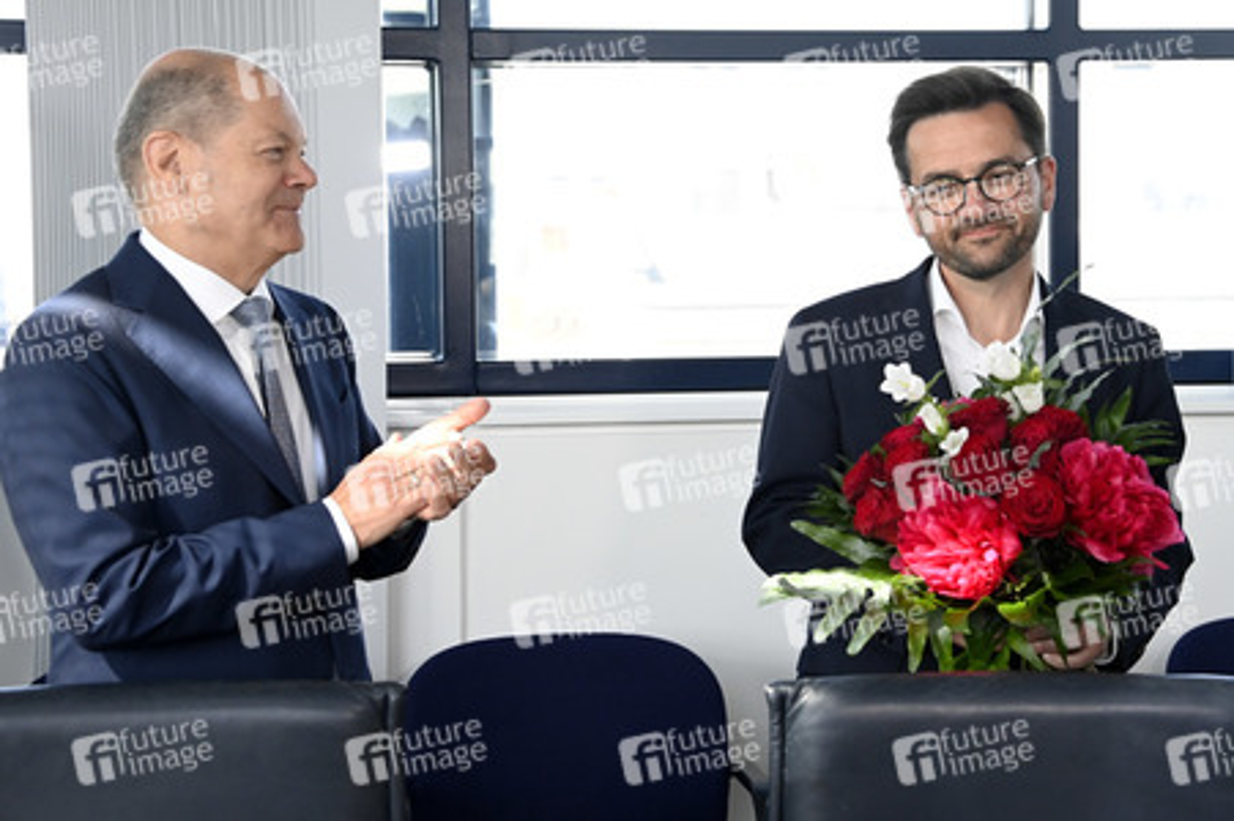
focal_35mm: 65
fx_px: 2226
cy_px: 410
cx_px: 617
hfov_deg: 31.0
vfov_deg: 20.9
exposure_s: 1/500
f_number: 5.6
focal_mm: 65
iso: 4000
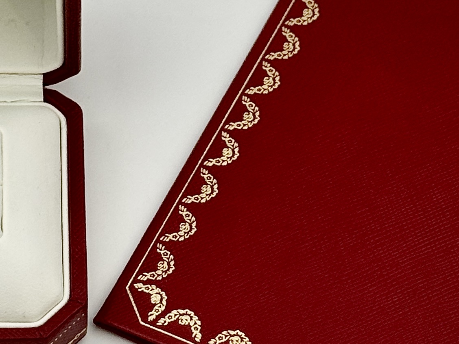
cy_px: 113
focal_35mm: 109
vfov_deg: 13.6
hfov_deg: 18.0
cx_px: 143
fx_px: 1445
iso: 64
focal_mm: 6.76
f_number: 1.78
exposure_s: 1/360
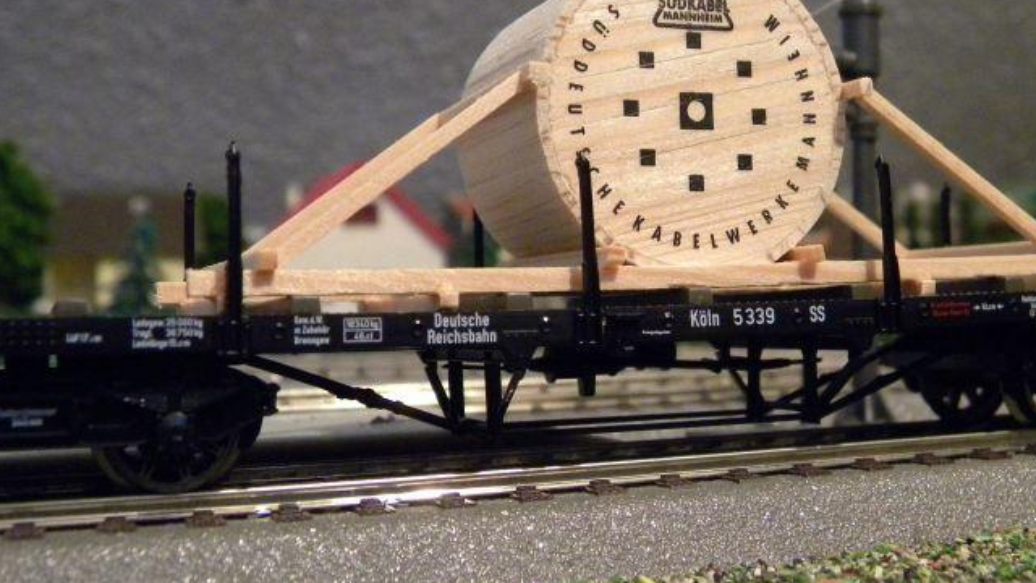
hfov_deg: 41.9
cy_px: 256
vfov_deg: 24.4
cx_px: 615
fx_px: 1346
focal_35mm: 49
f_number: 3.7
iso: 742
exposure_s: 1/9
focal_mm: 6.4
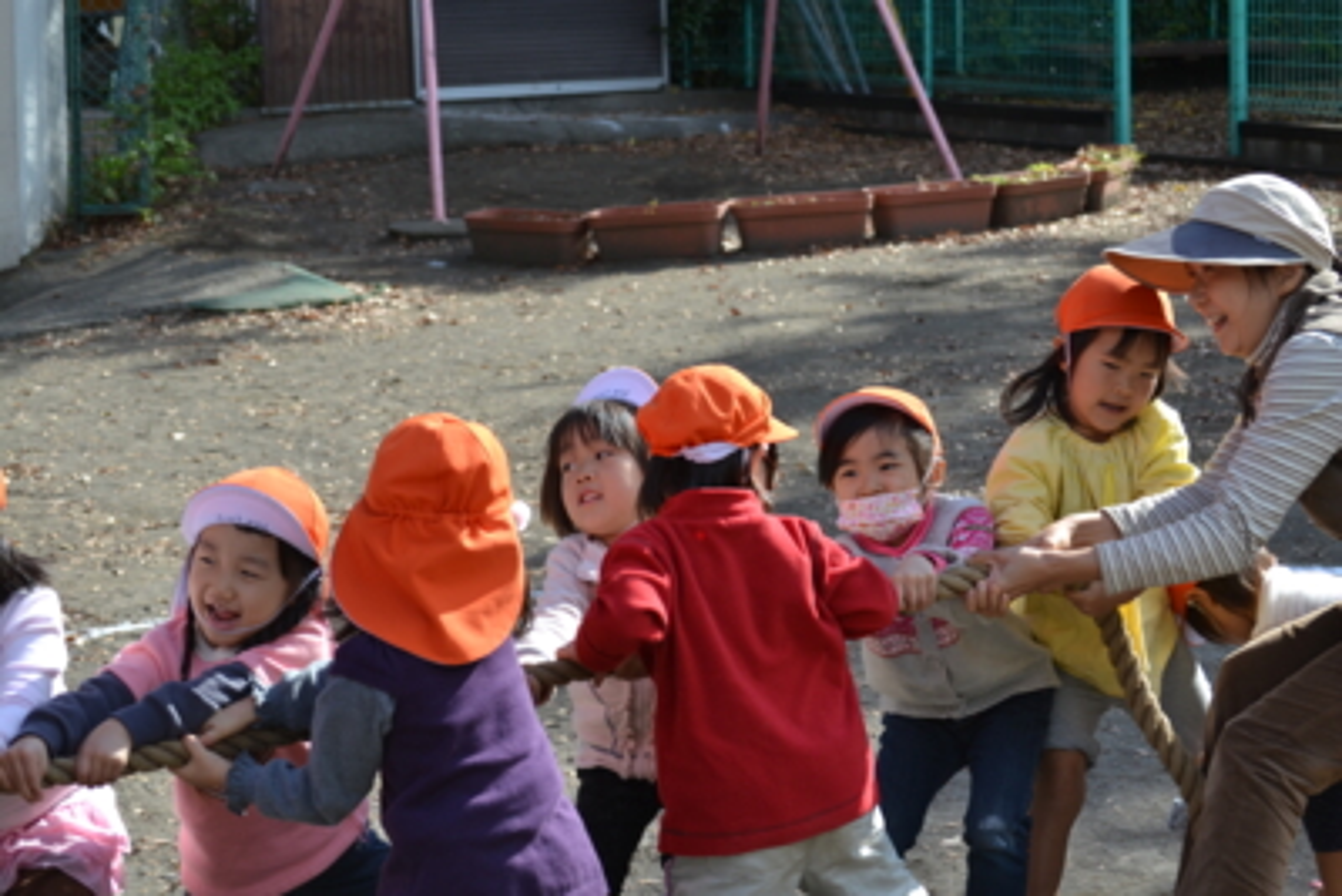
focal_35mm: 82
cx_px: 671
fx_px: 3076
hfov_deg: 24.6
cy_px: 448
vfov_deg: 16.6
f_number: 6.3
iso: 100
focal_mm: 55
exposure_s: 1/160
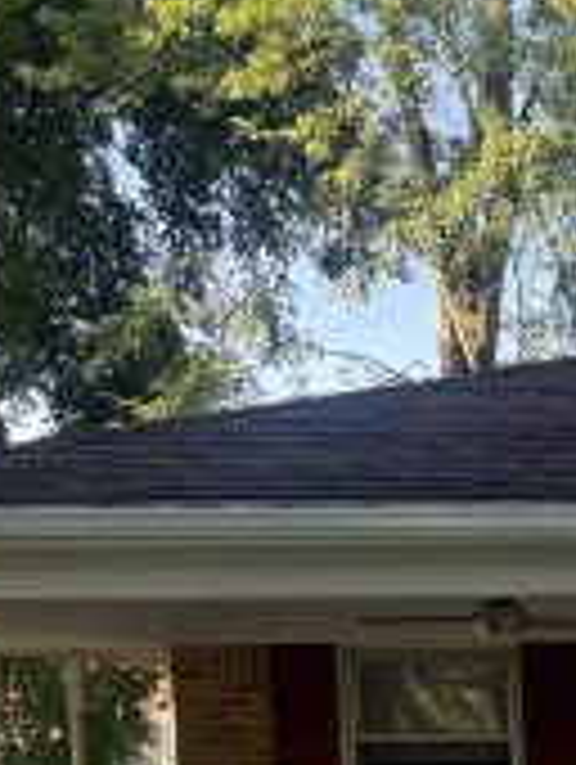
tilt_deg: -6.3
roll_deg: +0.8
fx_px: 2080
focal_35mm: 94
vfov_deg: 19.5
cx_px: 857
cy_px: 945
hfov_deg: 14.7
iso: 100
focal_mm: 6.76
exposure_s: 1/407
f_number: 1.78
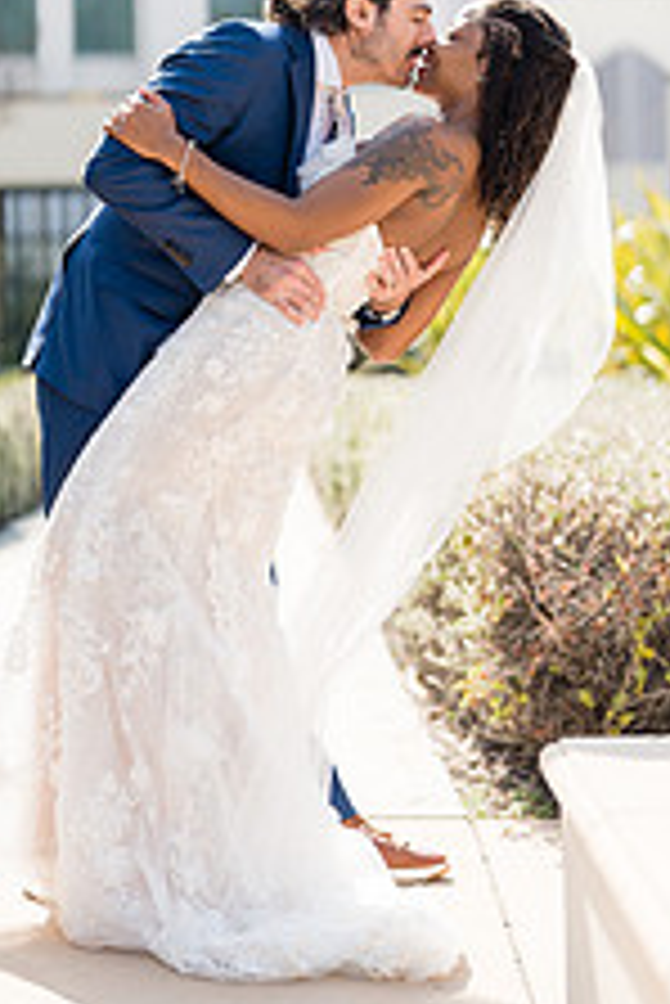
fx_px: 2815
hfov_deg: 13.6
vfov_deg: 20.0
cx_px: 310
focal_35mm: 101
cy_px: 194
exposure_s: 1/4000
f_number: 1.2
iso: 125
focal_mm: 50
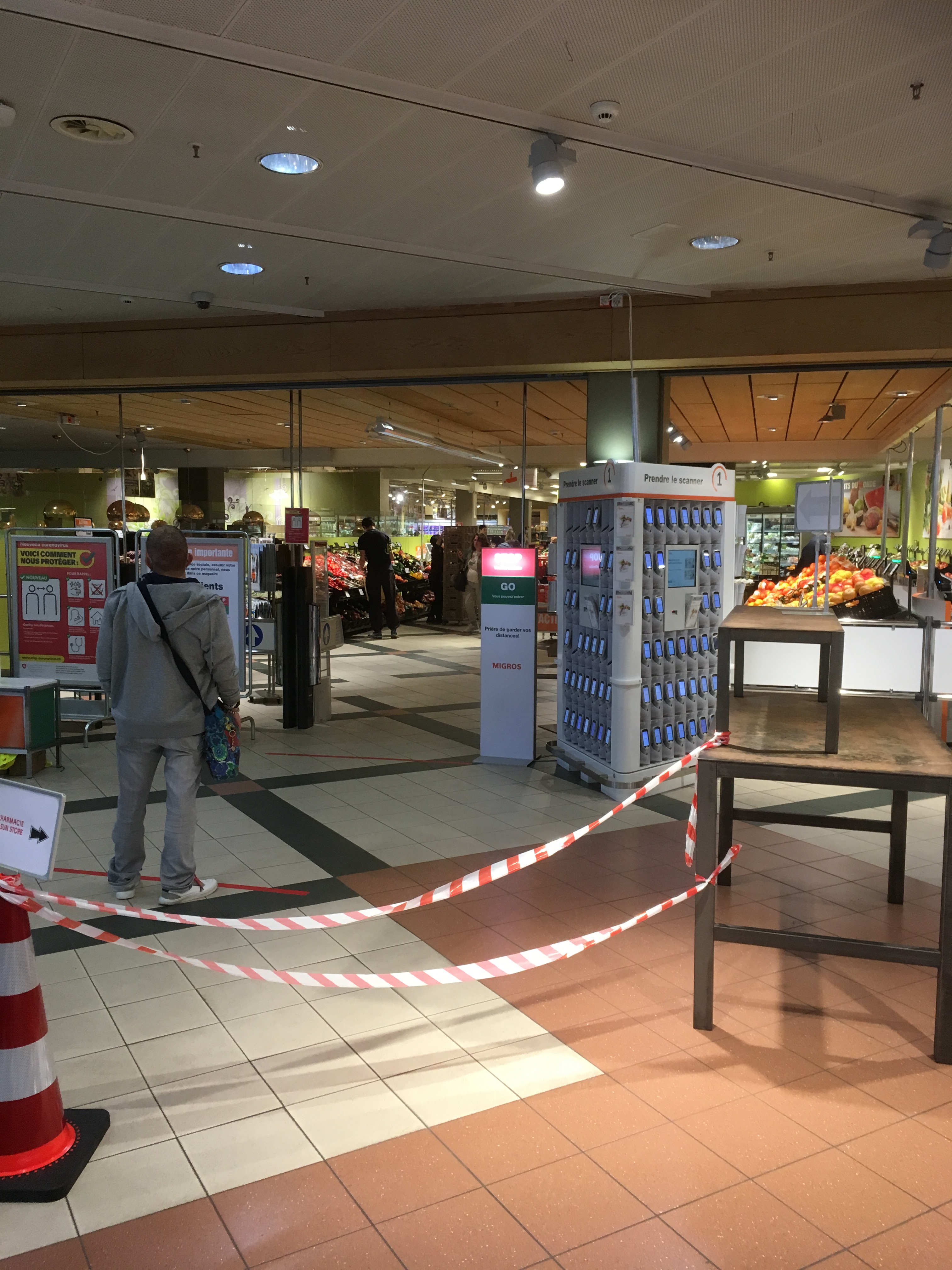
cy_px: 635
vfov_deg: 61.7
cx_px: 476
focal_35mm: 29
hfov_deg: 48.2
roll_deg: +0.5
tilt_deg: -7.8
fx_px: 1063
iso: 50
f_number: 2.2
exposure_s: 1/33
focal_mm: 4.15
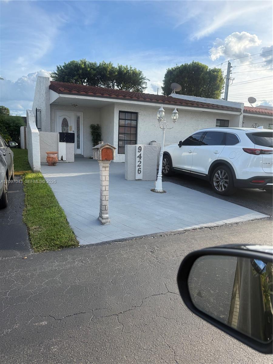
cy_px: 182
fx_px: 252
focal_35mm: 24
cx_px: 136
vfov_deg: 71.6
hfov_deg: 56.8
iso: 100
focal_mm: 6.76
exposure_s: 1/1949
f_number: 1.78
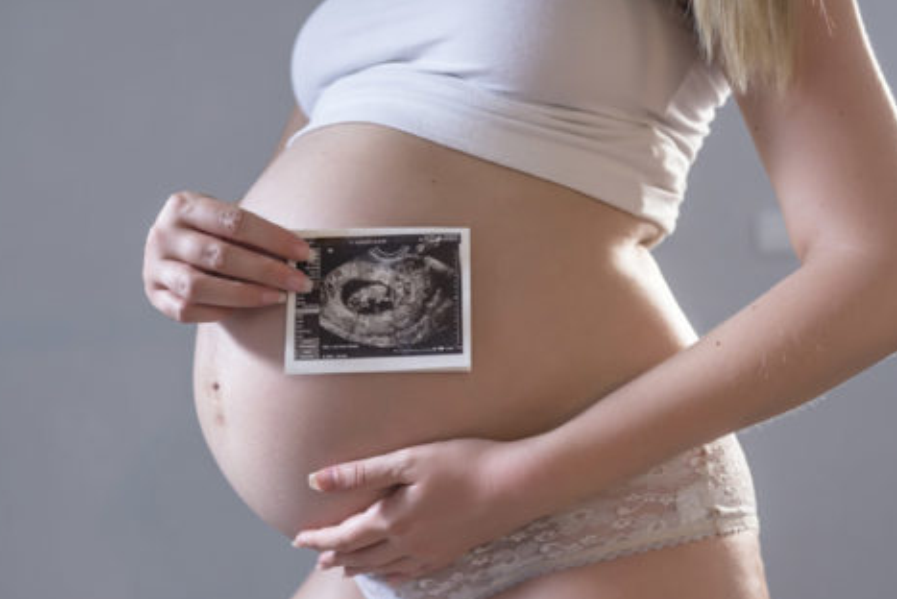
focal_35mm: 45
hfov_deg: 43.6
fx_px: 1122
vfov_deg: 29.9
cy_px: 337
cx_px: 440
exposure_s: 1/80
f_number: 2.8
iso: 500
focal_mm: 35
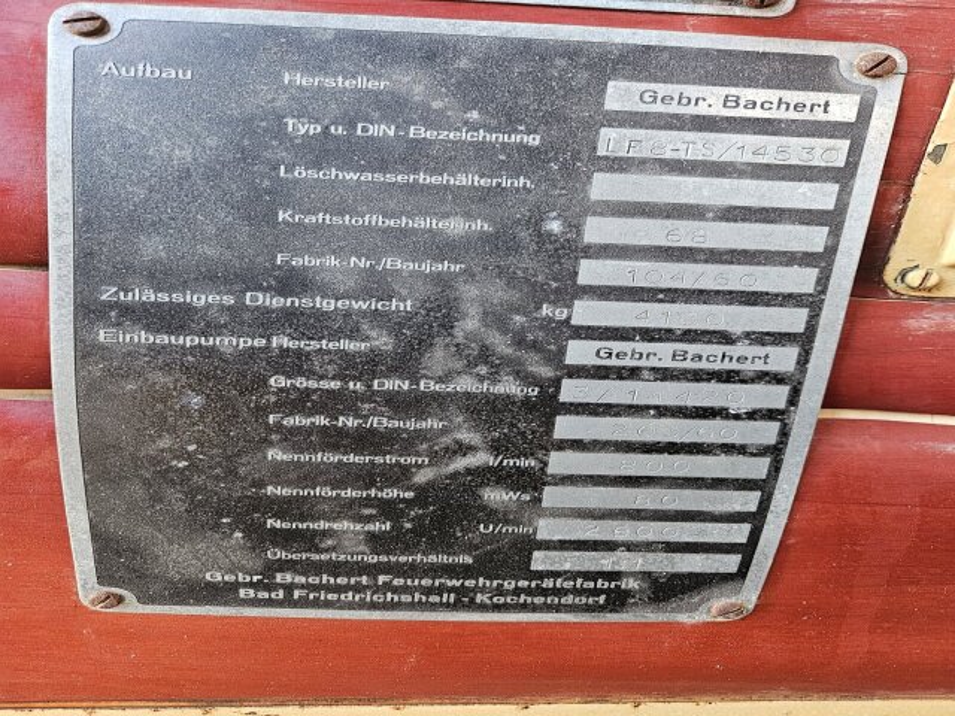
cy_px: 358
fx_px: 635
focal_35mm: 23
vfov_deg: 58.9
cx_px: 478
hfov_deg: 73.9
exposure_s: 1/142
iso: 640
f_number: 1.8
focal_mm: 5.4
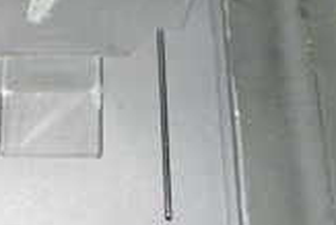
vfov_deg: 11.9
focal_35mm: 115
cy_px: 194
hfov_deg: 17.6
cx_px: 45
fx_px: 1074
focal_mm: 5.4
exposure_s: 1/50
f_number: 2.3
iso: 800
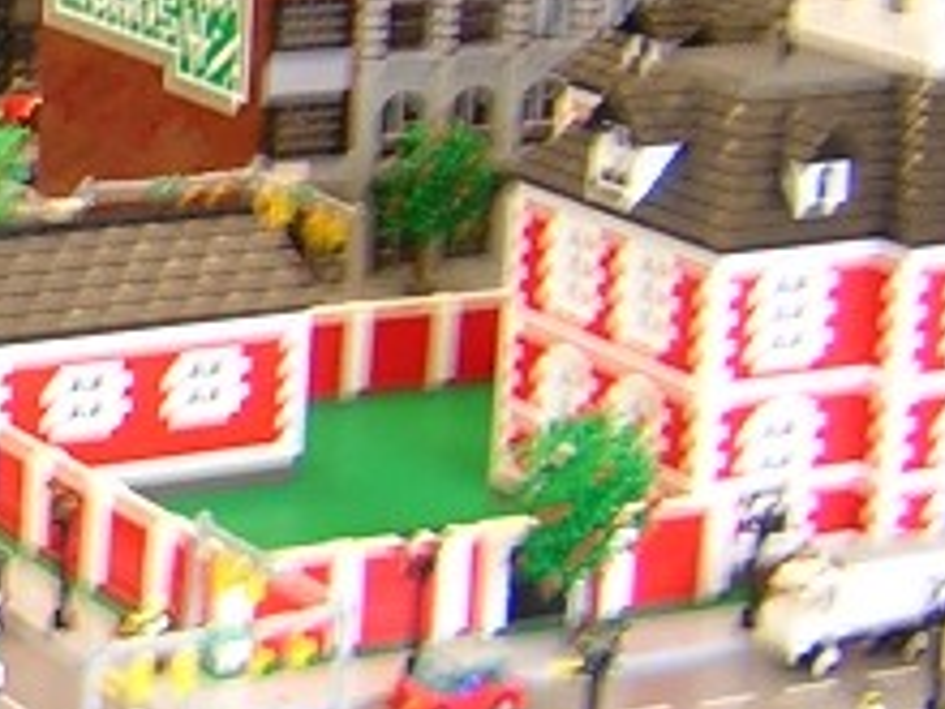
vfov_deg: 11.3
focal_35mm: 131
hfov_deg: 14.0
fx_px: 3576
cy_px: 142
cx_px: -507
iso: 100
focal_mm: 4.7
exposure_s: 1/8.7
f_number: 2.6
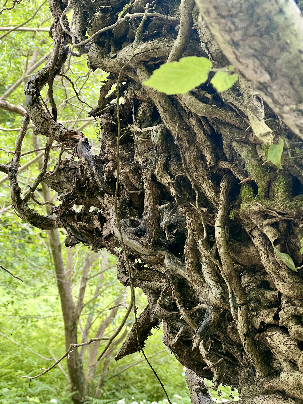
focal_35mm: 77
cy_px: 202
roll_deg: -1.8
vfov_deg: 25.3
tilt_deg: +13.6
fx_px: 899
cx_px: 152
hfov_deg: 19.1
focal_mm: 9
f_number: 2.8
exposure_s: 1/78
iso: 200
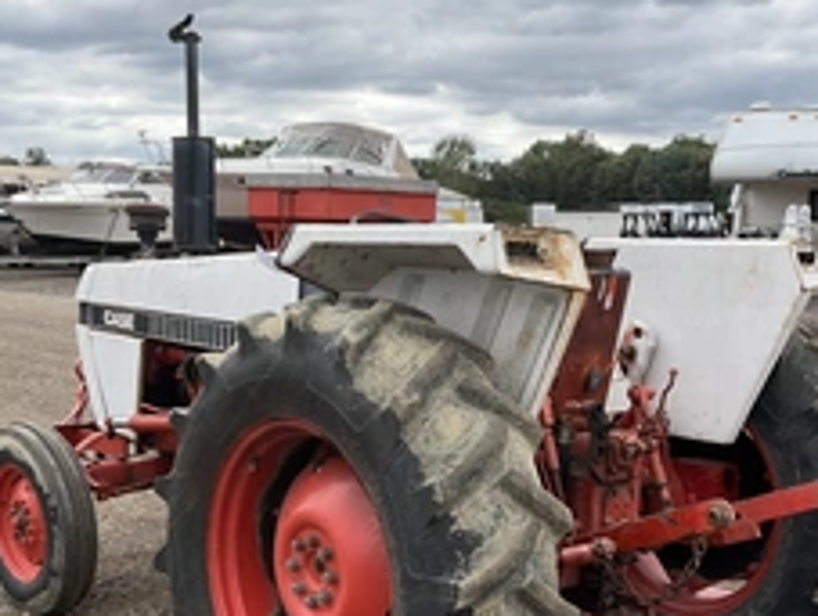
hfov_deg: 37.4
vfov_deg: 28.4
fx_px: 1207
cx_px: 450
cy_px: 418
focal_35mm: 51
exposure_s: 1/1168
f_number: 1.8
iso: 25
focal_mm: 3
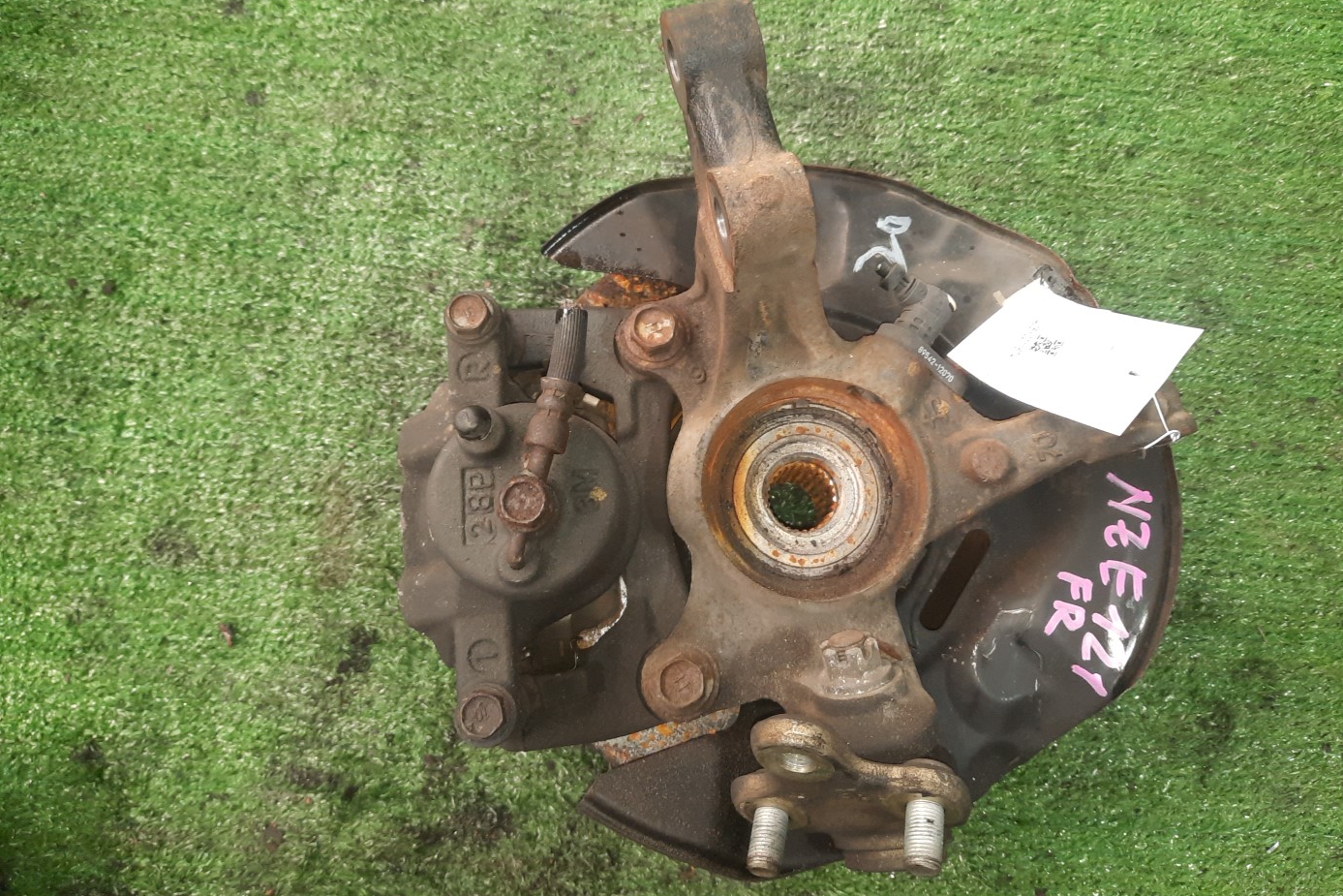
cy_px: 403
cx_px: 684
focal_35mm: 27
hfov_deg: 67.4
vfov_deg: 47.9
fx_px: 1007
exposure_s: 1/33
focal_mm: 4.6
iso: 282
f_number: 2
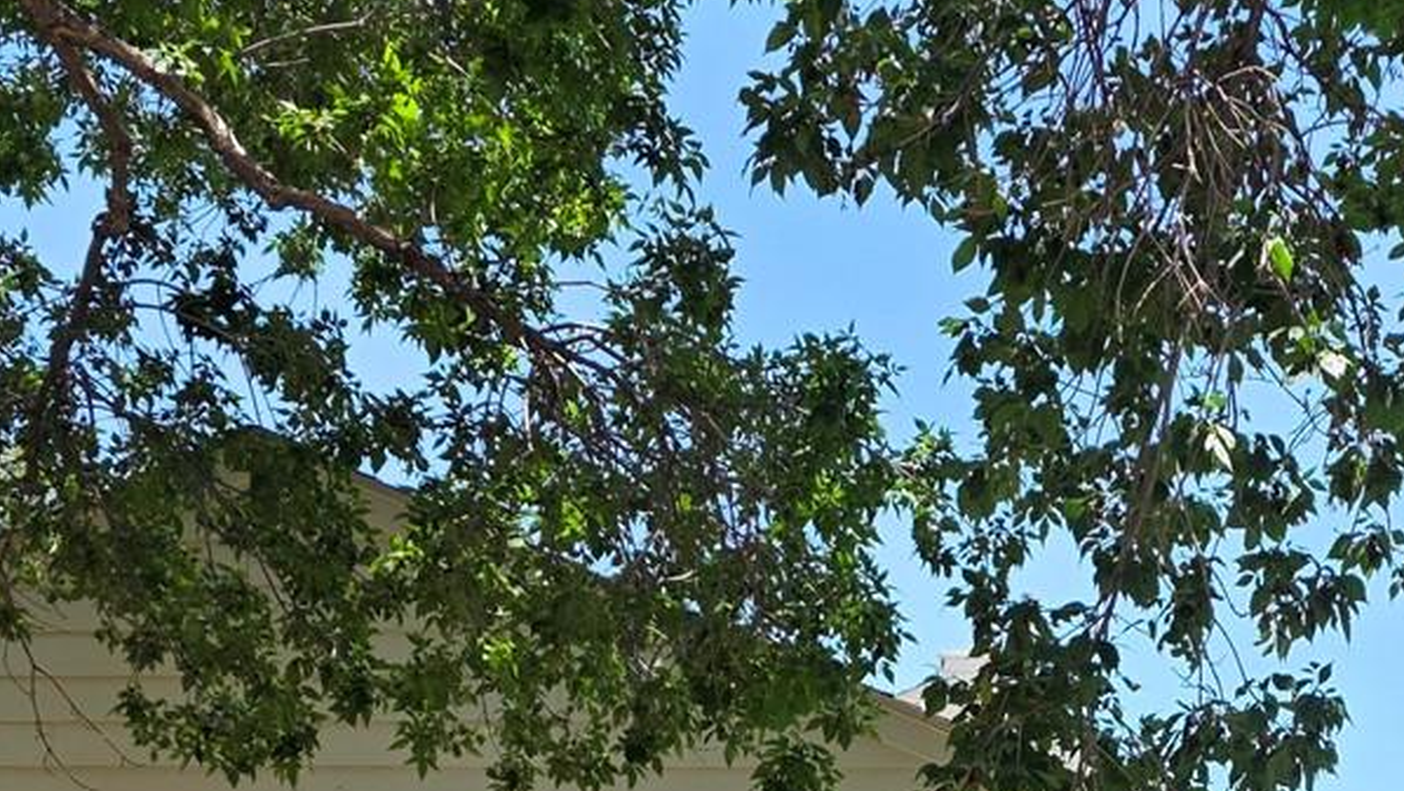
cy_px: 1258
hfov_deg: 30.4
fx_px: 2495
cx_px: 1179
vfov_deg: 16.2
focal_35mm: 67
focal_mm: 6.3
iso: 80
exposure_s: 1/1650
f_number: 1.7
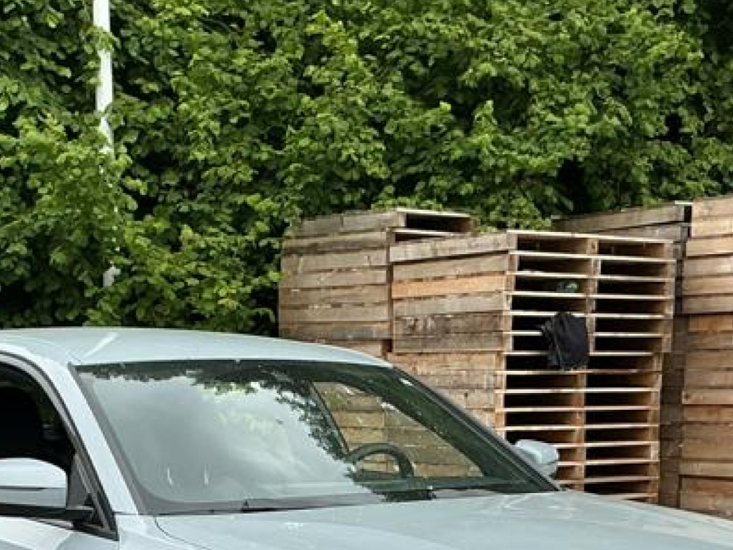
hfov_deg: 26.0
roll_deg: +1.3
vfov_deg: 18.5
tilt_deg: -9.5
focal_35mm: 75
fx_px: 1588
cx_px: 362
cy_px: 671
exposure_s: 1/739
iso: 25
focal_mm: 3
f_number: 1.8
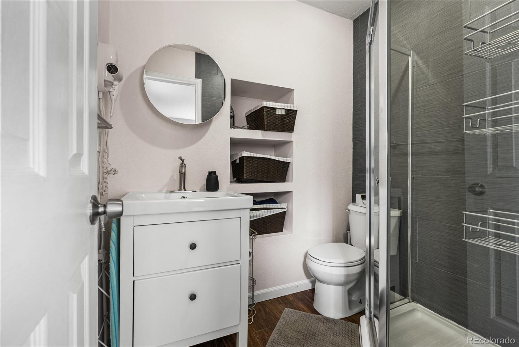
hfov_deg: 94.9
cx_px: 260
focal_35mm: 16
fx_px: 238
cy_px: 174
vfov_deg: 72.1
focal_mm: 16.5
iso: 200
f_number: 8
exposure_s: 1/2.5
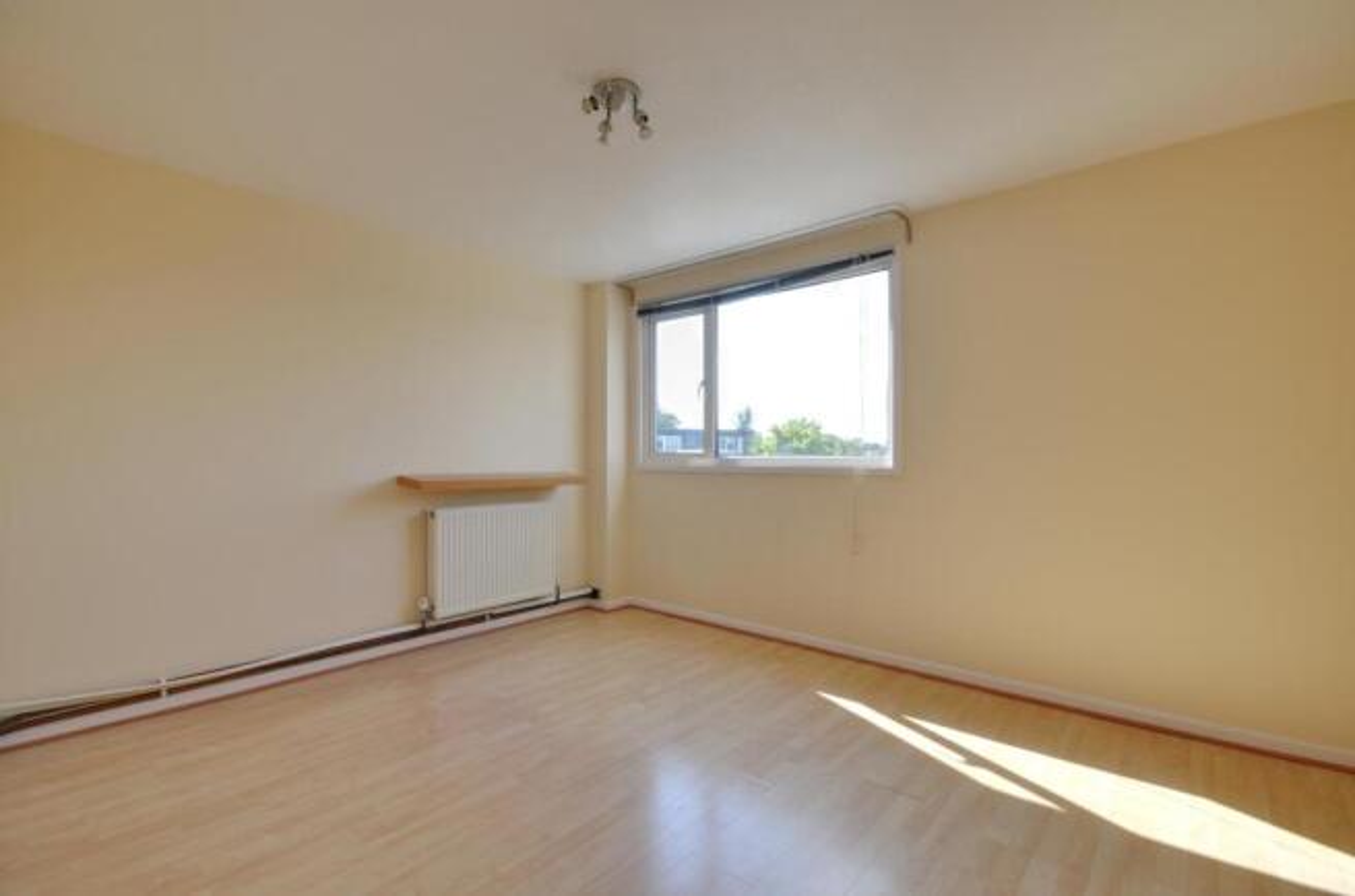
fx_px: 563
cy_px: 448
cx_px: 678
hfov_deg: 100.5
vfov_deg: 77.0
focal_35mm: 15
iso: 200
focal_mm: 10
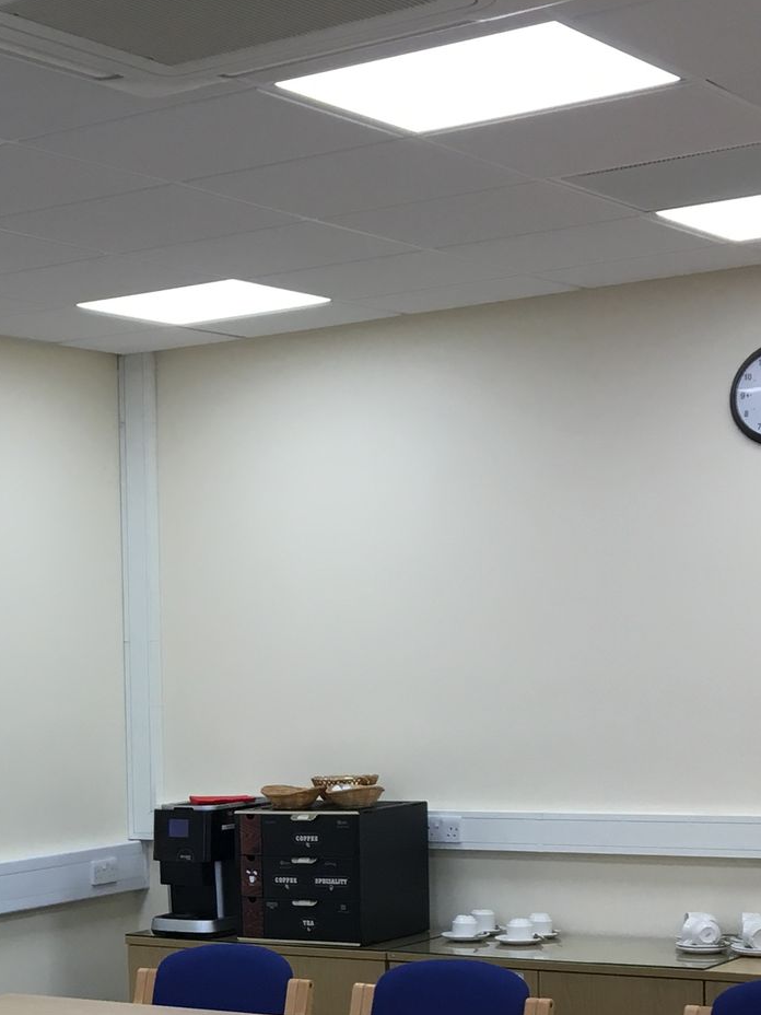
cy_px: 912
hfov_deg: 19.0
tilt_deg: -5.8
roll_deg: +2.6
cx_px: -21
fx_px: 2198
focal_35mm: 75
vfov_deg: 25.2
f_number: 2.2
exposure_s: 1/33
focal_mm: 4.15
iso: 25
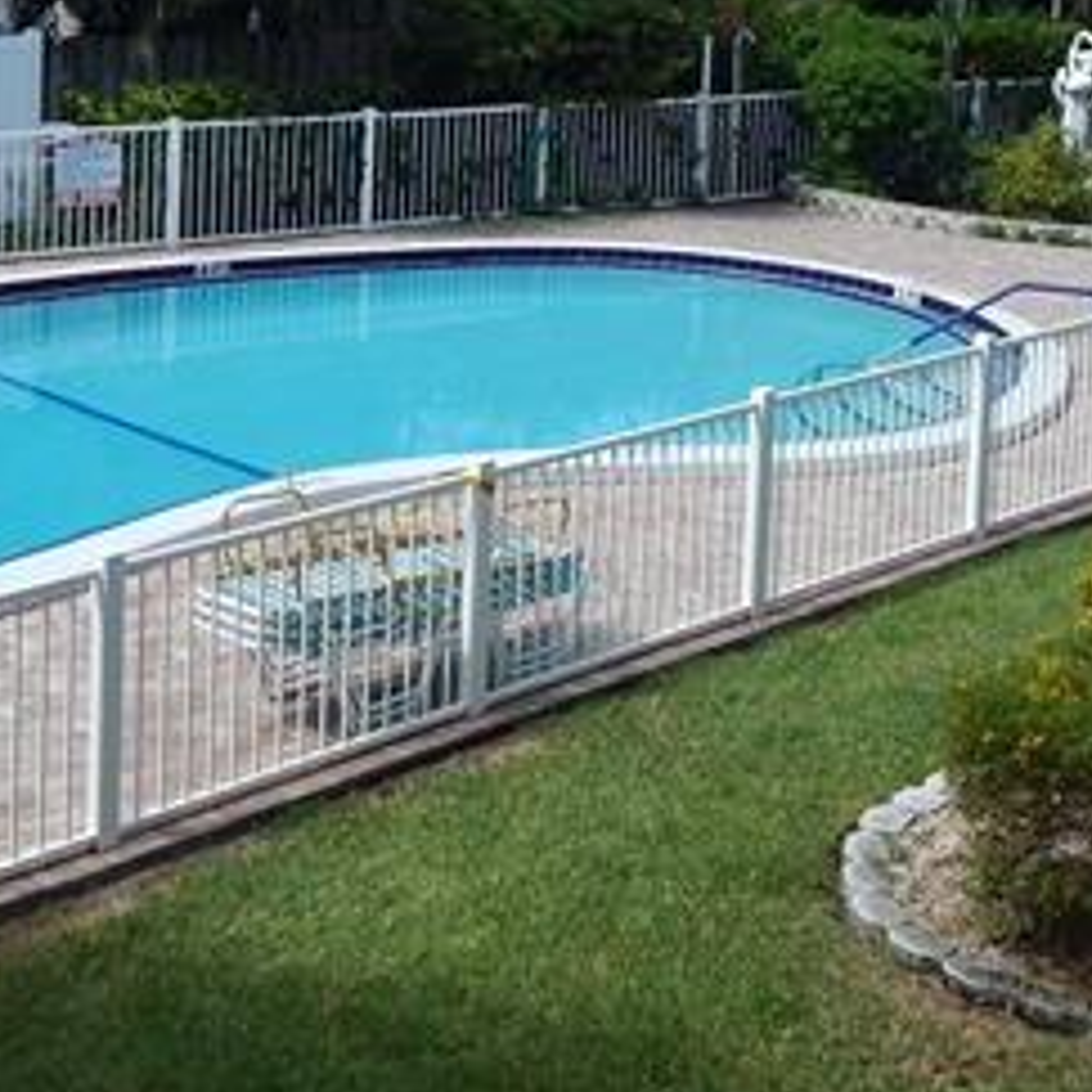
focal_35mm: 64
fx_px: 2284
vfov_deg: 25.4
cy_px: -36
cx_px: 679
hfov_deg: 26.8
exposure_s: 1/1500
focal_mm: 4
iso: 125
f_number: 3
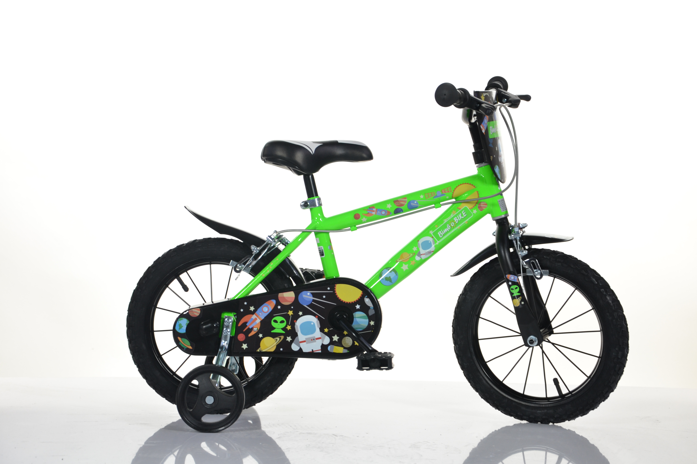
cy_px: 232
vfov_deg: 17.5
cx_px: 348
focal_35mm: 78
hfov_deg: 26.0
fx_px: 1510
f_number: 6.3
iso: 400
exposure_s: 1/50
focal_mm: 52
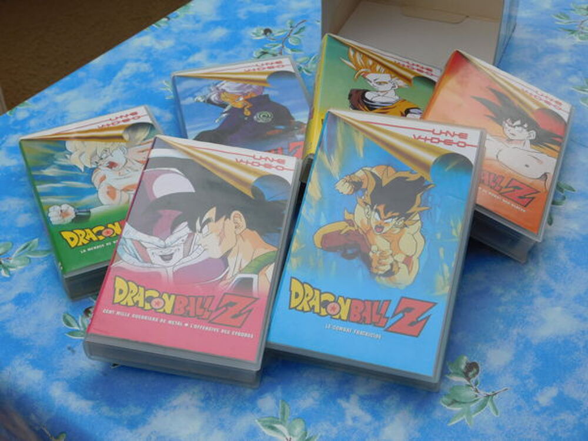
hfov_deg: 37.5
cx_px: 294
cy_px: 220
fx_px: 866
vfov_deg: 28.6
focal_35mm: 51
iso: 125
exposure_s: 1/500
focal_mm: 9
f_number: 3.8
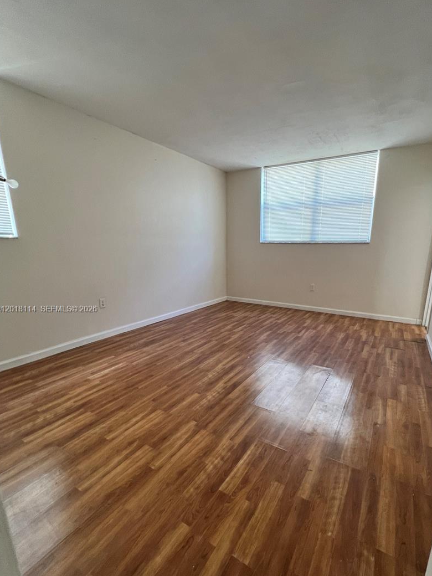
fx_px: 250
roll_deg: -0.8
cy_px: 310
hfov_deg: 81.3
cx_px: 244
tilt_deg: -12.5
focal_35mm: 15
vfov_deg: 98.0
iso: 200
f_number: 1.8
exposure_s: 1/120
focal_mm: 1.57
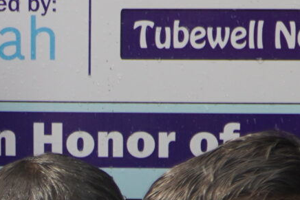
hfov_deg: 8.8
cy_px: 271
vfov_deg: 6.0
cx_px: -100
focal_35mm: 229
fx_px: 1909
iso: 200
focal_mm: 26
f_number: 4
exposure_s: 1/200
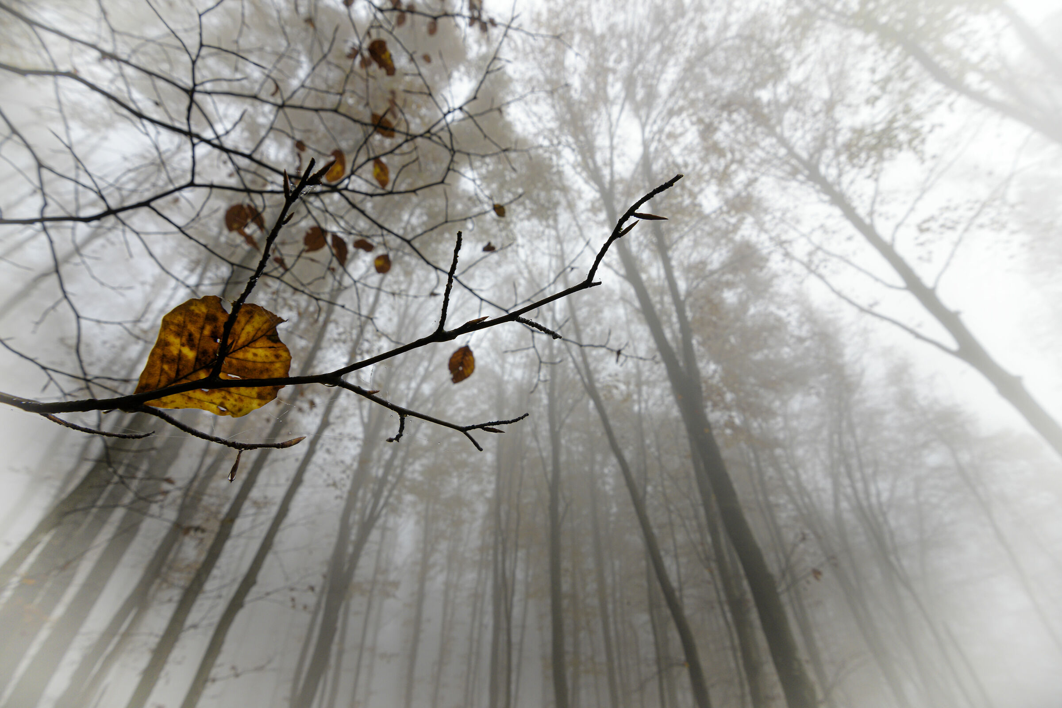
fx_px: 487
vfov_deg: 72.1
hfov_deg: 95.0
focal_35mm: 16
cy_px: 354
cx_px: 531
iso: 200
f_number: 6.3
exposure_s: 1/125
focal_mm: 11
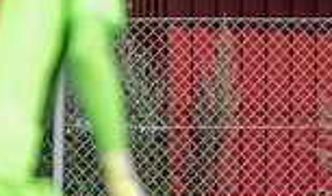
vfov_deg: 0.9
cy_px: 297
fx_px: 12231
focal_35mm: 1374
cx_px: 438
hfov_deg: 1.6
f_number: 3.2
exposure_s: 1/1250
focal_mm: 200
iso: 100
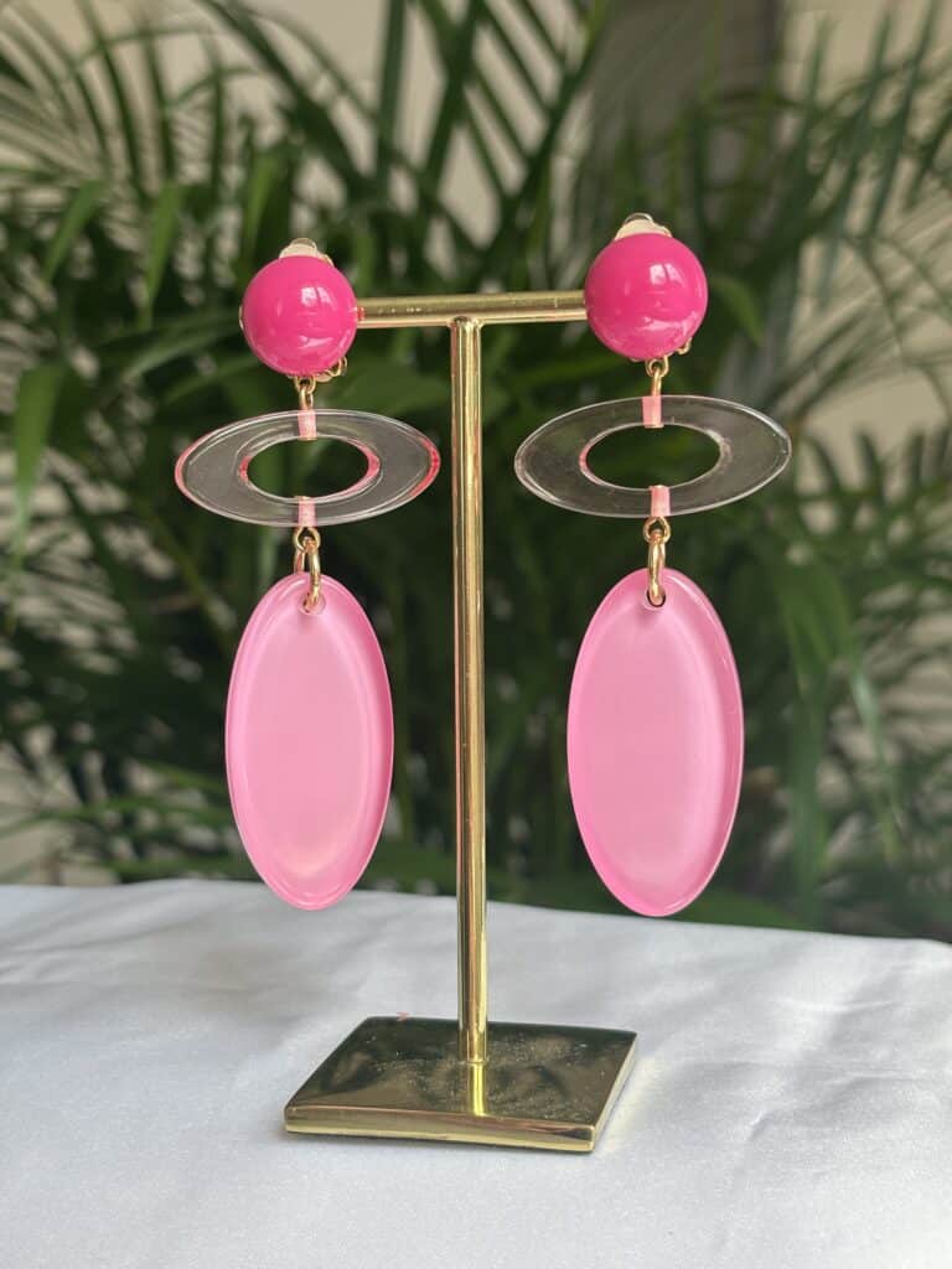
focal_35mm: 52
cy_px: 634
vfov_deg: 36.8
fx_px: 1907
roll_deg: -0.2
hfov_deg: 28.0
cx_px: 476
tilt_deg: -6.5
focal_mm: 5.96
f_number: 1.6
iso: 32
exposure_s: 1/419
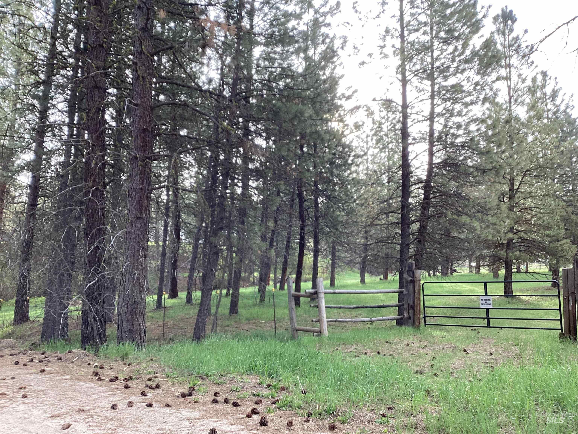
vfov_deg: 45.4
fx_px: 518
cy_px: 217
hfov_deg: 58.4
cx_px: 289
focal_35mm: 31
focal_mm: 3.3
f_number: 2.4
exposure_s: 1/120
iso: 40
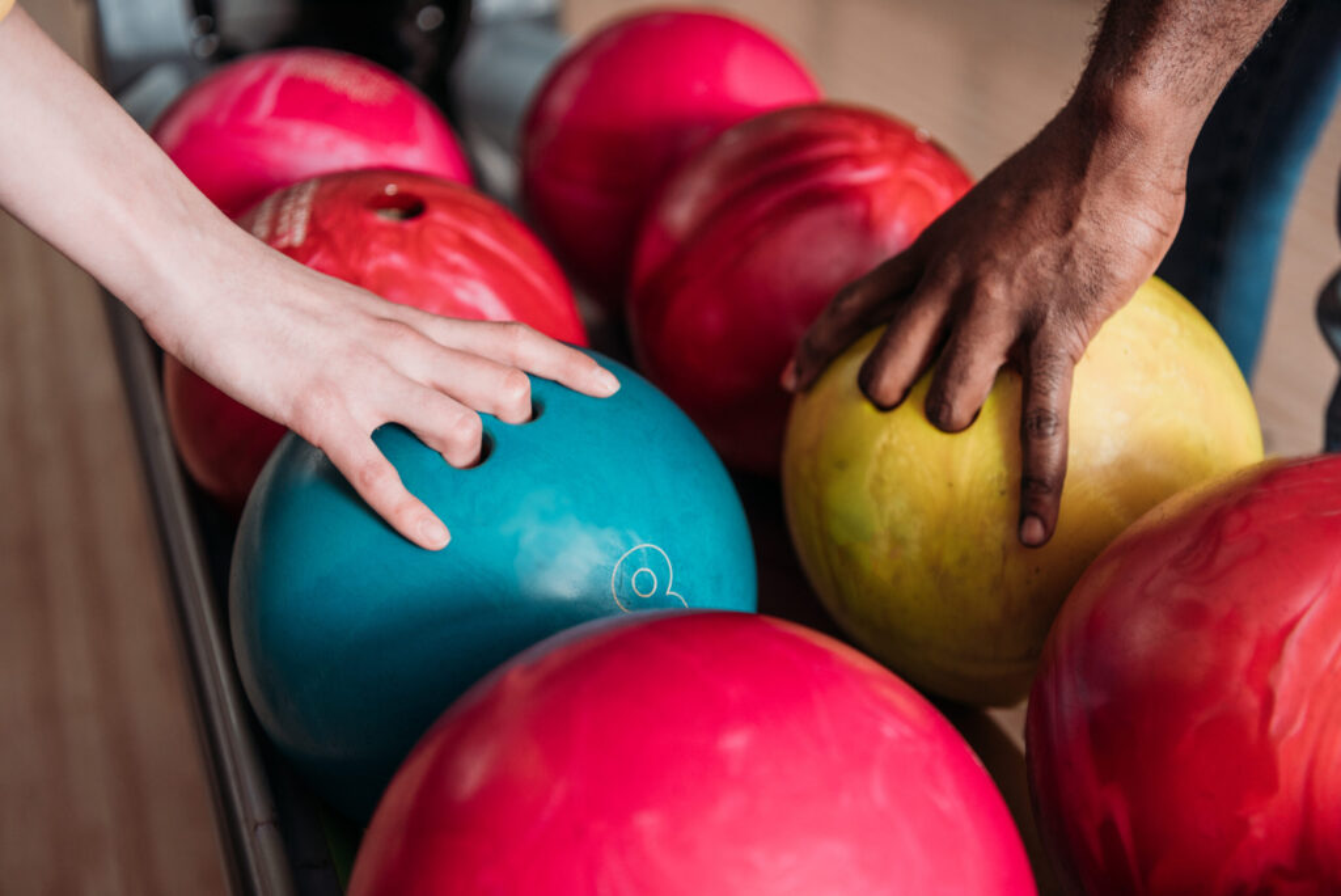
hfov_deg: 42.7
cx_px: 670
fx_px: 1714
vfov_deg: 29.3
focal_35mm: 46
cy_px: 448
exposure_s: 1/200
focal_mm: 46
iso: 200
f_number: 2.8
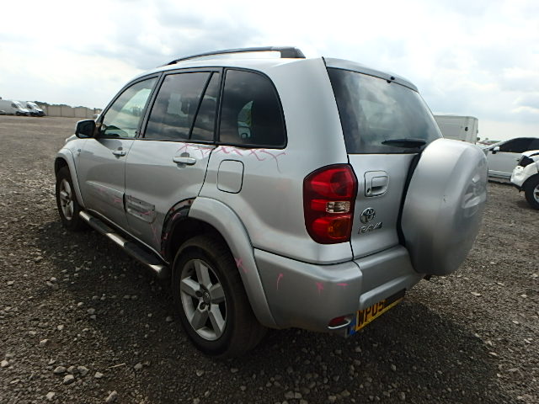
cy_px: 202
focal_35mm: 21
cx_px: 270
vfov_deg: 63.4
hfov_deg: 79.0
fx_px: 327
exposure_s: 1/400
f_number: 6
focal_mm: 3.7
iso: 125
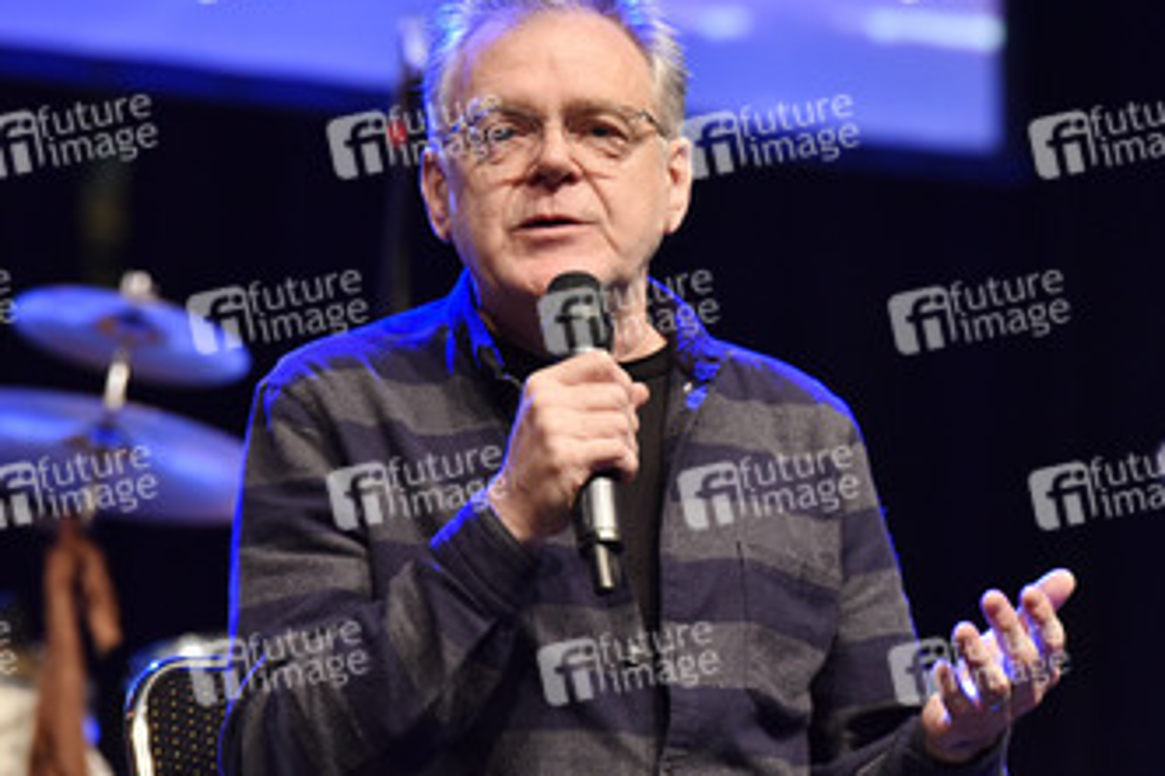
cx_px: 675
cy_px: 400
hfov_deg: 7.6
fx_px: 8797
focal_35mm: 272
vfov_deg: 5.0
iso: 2500
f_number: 4.5
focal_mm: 200
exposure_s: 1/160
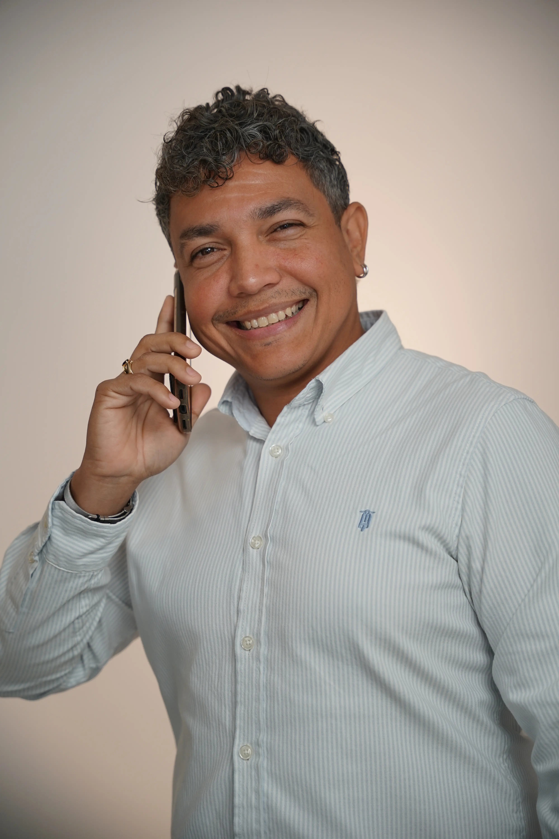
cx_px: 280
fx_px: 1630
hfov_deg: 19.5
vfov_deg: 28.8
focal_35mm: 70
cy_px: 420
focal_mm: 70
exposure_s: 1/800
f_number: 2.8
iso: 250
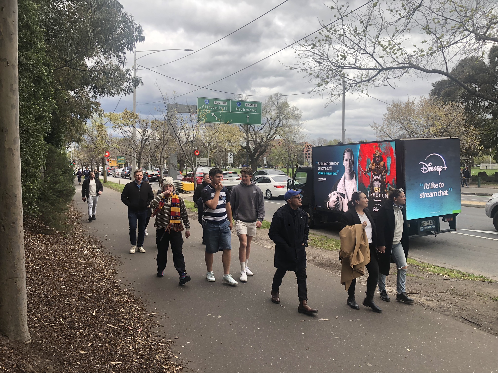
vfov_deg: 49.7
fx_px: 403
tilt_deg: -3.4
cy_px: 186
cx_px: 249
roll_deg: +1.0
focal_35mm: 28
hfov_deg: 63.4
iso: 20
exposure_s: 1/151
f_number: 1.8
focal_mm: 4
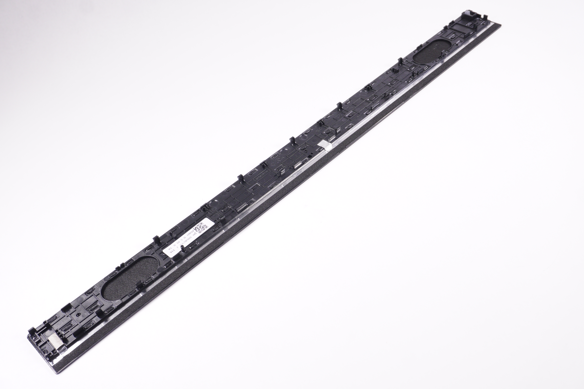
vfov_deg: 35.4
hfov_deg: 51.3
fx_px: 608
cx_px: 292
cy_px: 194
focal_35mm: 38
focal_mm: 25
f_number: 6.3
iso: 640
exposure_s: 1/250
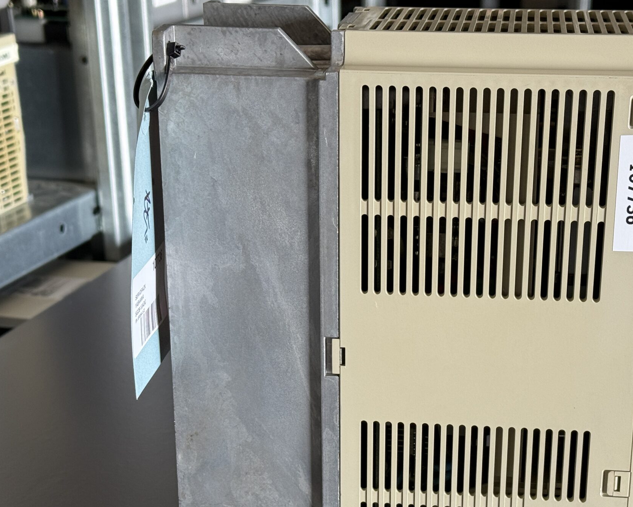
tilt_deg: -20.8
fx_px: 1349
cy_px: 355
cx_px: 381
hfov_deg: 26.4
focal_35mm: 72
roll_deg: -0.7
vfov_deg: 21.2
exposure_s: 1/121
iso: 64
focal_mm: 6.76
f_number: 1.78
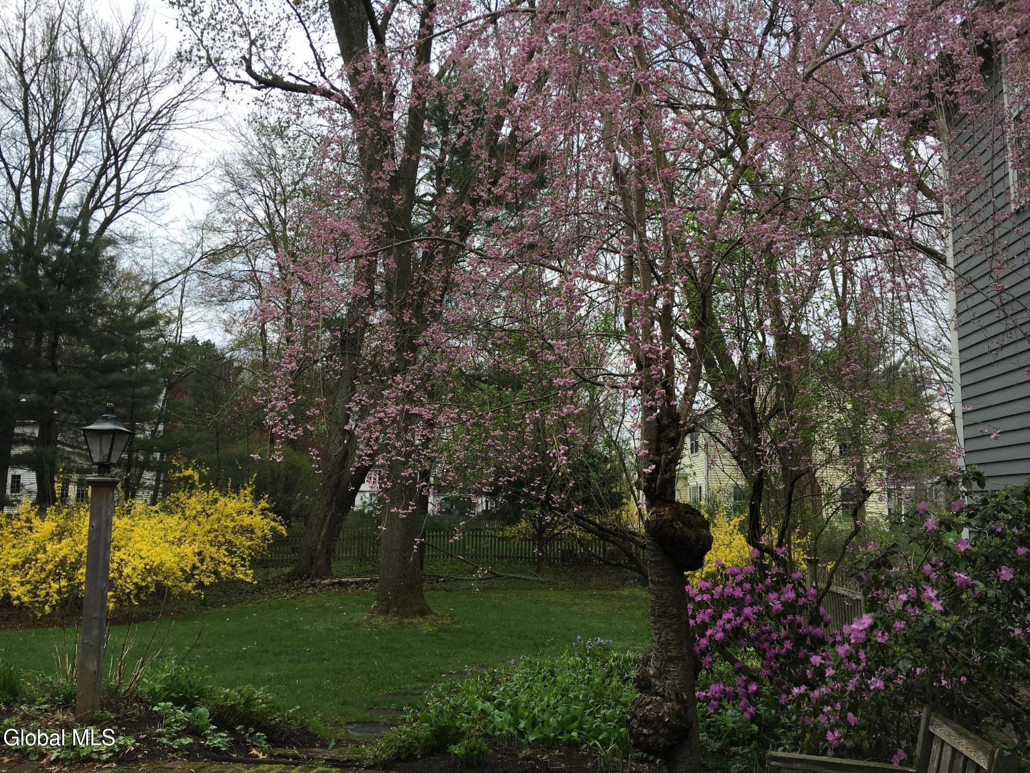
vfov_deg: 48.2
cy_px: 386
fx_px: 863
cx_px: 515
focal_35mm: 29
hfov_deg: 61.7
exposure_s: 1/884
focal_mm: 4.15
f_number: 2.2
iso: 25
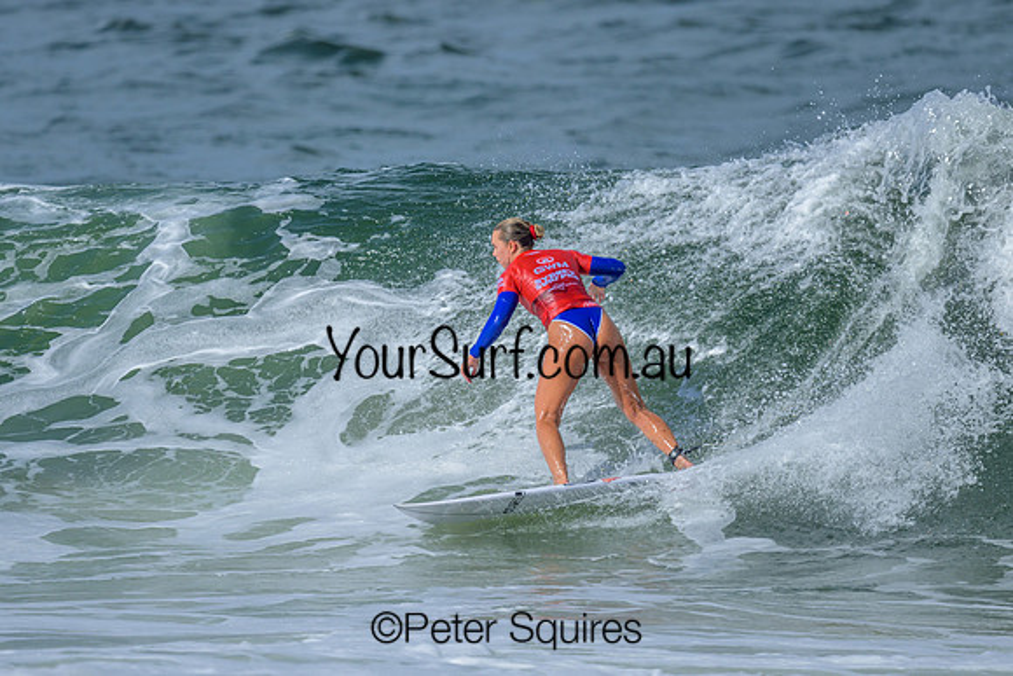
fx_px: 30960
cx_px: 540
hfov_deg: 1.9
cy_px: 289
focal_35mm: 1100
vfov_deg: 1.3
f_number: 6.3
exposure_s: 1/2000
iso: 200
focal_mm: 800
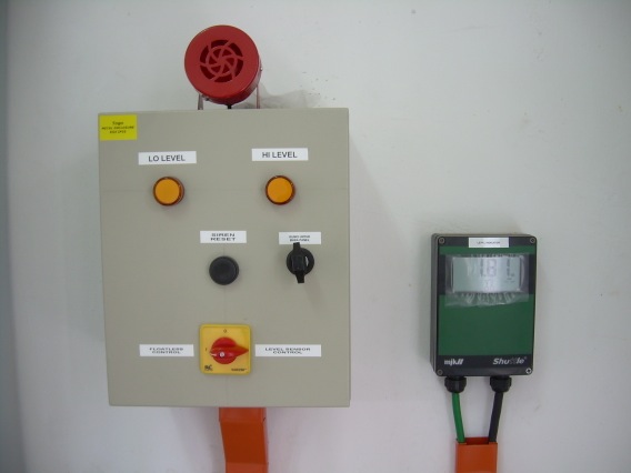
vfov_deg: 37.7
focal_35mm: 38
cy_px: 236
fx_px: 693
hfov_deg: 49.0
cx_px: 316
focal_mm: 6.3
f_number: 2.8
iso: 50
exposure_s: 1/12.3
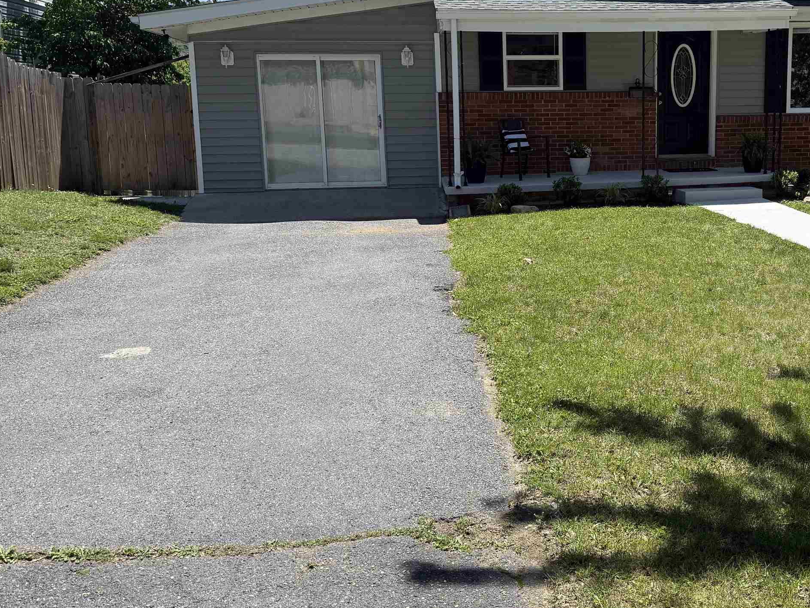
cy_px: 244
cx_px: 556
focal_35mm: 39
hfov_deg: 46.9
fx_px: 913
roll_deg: +1.5
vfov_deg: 36.7
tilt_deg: -7.6
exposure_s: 1/3425
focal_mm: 6.76
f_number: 1.78
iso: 80
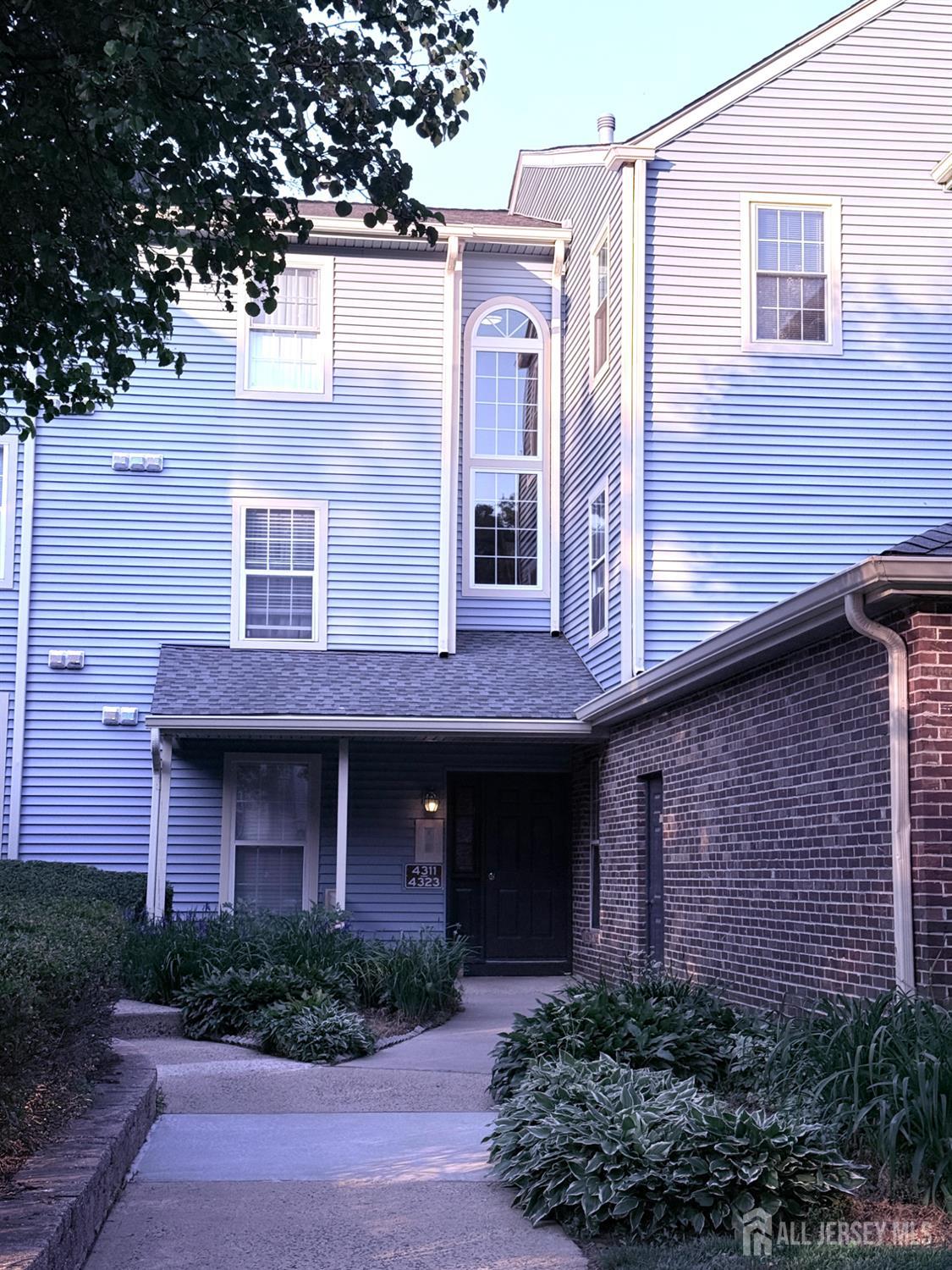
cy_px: 635
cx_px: 476
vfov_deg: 39.7
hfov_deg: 30.3
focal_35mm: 48
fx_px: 1760
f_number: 1.78
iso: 64
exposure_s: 1/1608
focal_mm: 6.76
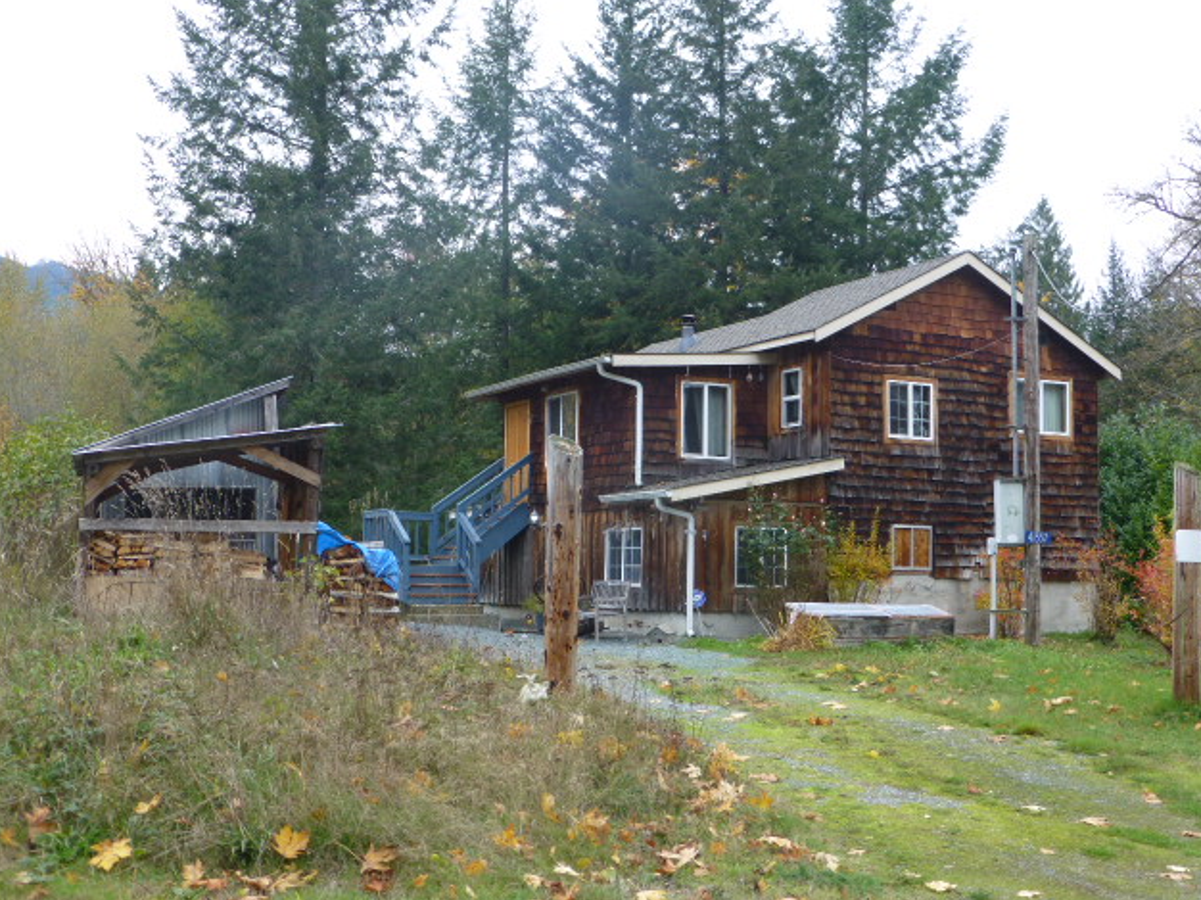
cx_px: 595
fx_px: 1561
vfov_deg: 32.2
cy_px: 455
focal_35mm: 45
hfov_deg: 42.1
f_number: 4.1
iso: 100
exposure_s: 1/100
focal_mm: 7.9
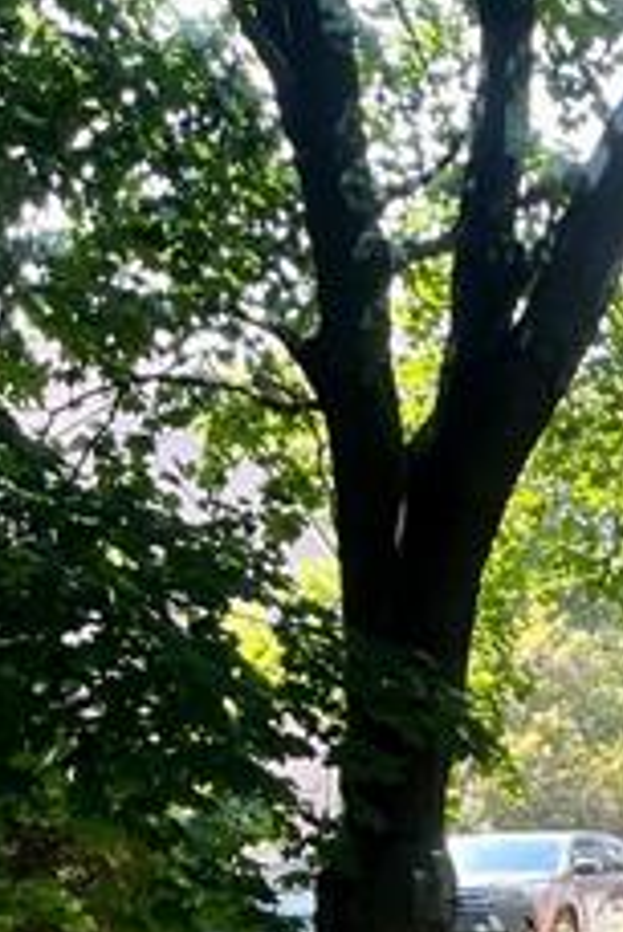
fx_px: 3136
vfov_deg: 16.4
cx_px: 1612
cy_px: 1013
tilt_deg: +0.1
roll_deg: -1.3
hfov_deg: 9.7
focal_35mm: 121
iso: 40
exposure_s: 1/196
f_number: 1.6
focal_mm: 5.1
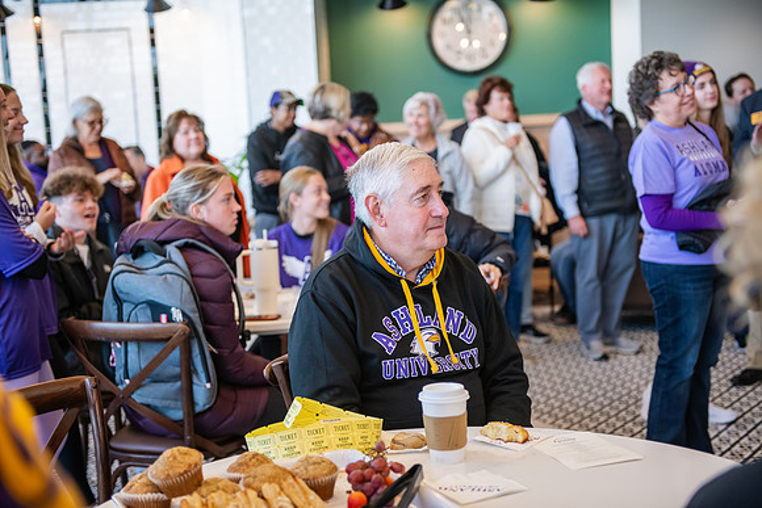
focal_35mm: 55
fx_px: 1164
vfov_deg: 24.6
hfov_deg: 36.2
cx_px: 381
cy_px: 254
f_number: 2.8
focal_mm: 55
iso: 1000
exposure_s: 1/400
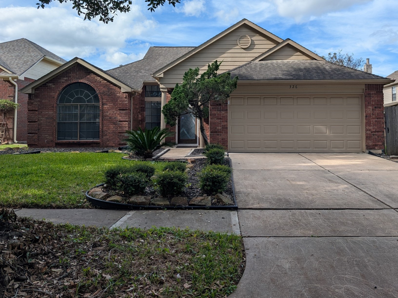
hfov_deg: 59.8
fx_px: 345
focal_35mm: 30
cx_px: 221
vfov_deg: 46.5
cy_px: 117
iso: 22
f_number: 1.68
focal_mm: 6.9
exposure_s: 1/1005
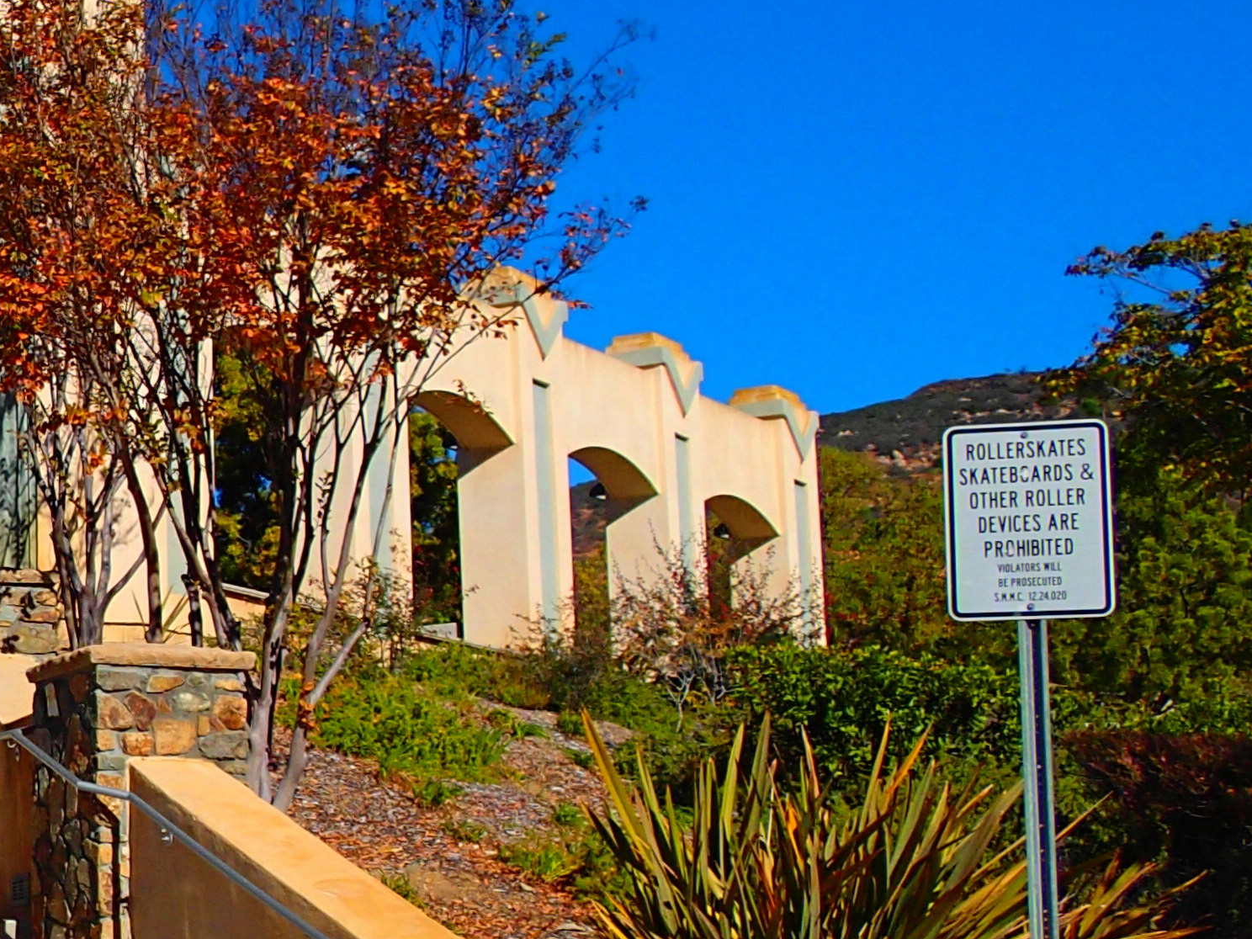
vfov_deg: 18.4
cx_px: -370
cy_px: 617
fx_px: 2893
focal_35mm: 80
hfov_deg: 22.0
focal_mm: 5.5
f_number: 9
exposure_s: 1/320
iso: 100
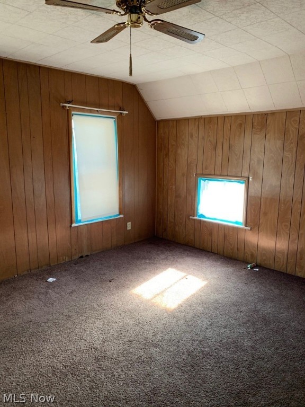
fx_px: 305
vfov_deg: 67.3
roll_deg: -0.7
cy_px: 204
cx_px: 152
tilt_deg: -9.3
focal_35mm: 26
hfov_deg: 53.1
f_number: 1.8
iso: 125
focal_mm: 4.25
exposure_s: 1/60
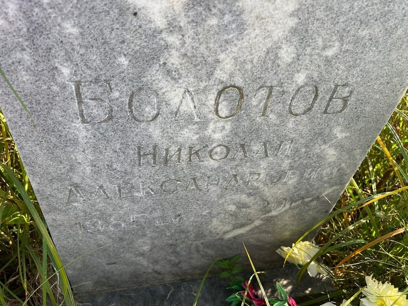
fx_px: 306
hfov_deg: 67.3
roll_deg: -7.4
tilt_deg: -41.8
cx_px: 204
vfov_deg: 53.1
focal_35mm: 26
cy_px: 153
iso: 50
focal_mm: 5.7
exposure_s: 1/628
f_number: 1.5
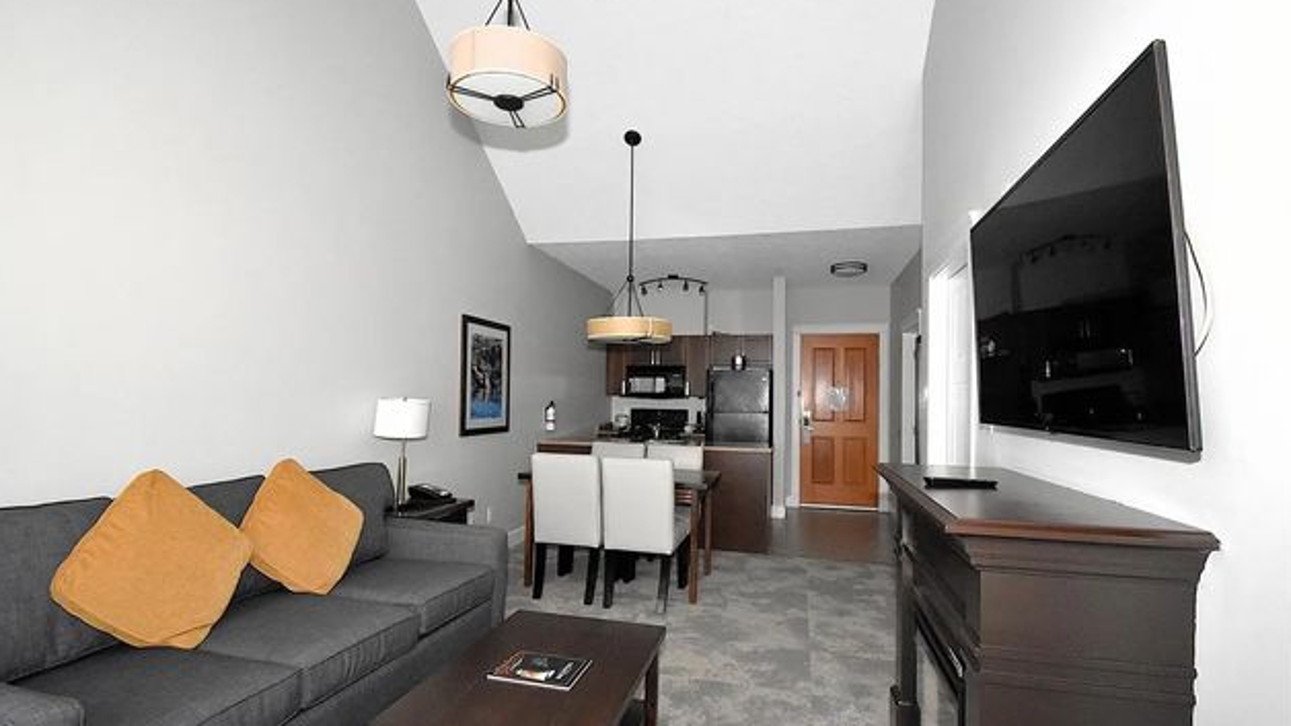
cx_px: 639
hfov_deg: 99.4
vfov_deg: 67.0
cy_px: 391
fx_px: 548
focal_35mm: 16
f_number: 4.5
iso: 3200
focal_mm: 10
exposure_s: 1/60
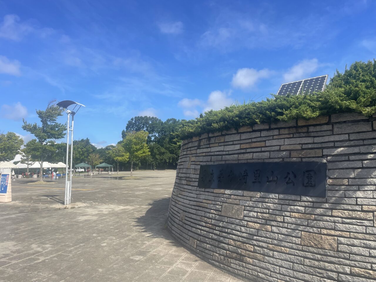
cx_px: 188
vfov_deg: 53.1
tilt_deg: +5.9
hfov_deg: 67.3
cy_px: 141
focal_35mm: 26
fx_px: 282
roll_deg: +2.1
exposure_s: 1/2882
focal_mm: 4.2
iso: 32
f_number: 1.6
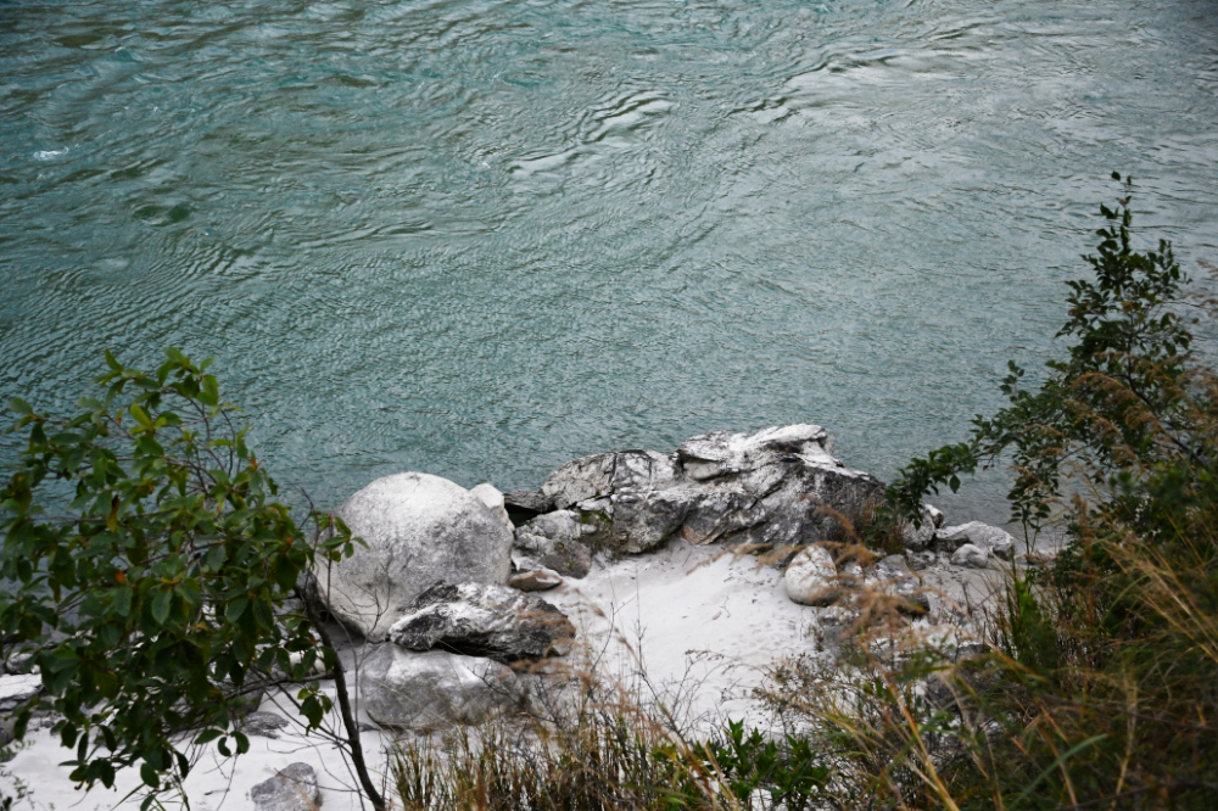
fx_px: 1759
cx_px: 609
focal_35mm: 52
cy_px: 406
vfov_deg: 26.0
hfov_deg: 38.2
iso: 500
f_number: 4.5
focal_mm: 52
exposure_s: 1/1600
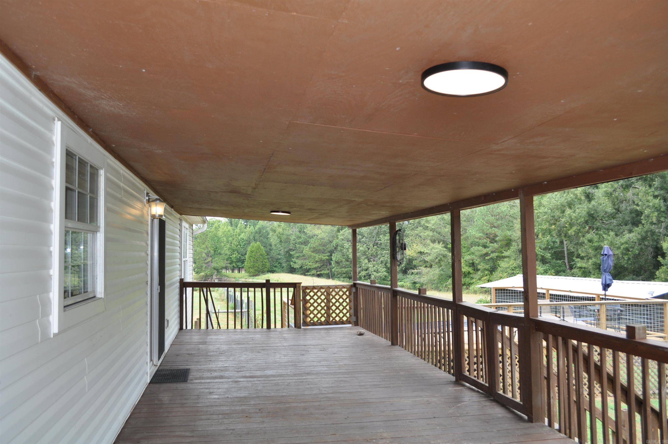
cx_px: 334
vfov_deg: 47.8
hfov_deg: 67.4
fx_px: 500
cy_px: 222
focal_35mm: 27
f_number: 5.6
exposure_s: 1/200
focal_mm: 18
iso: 200
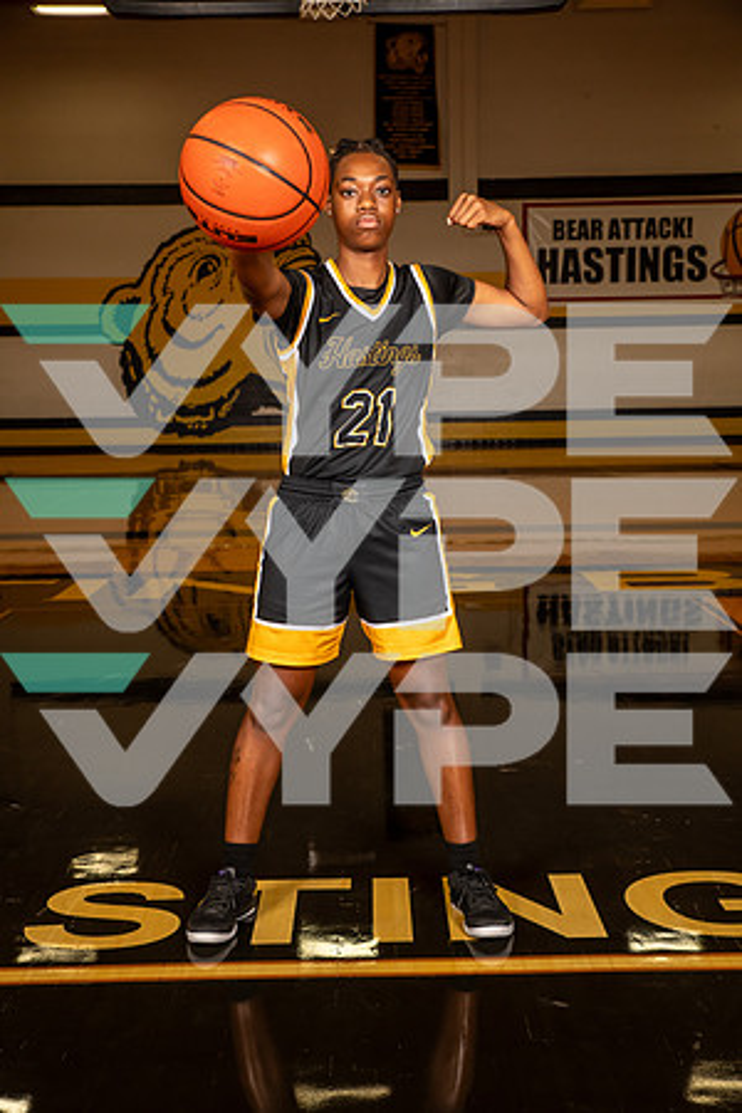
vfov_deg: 39.6
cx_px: 371
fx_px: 1546
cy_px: 556
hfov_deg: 27.0
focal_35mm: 50
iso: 640
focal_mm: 50
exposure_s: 1/400
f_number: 7.1
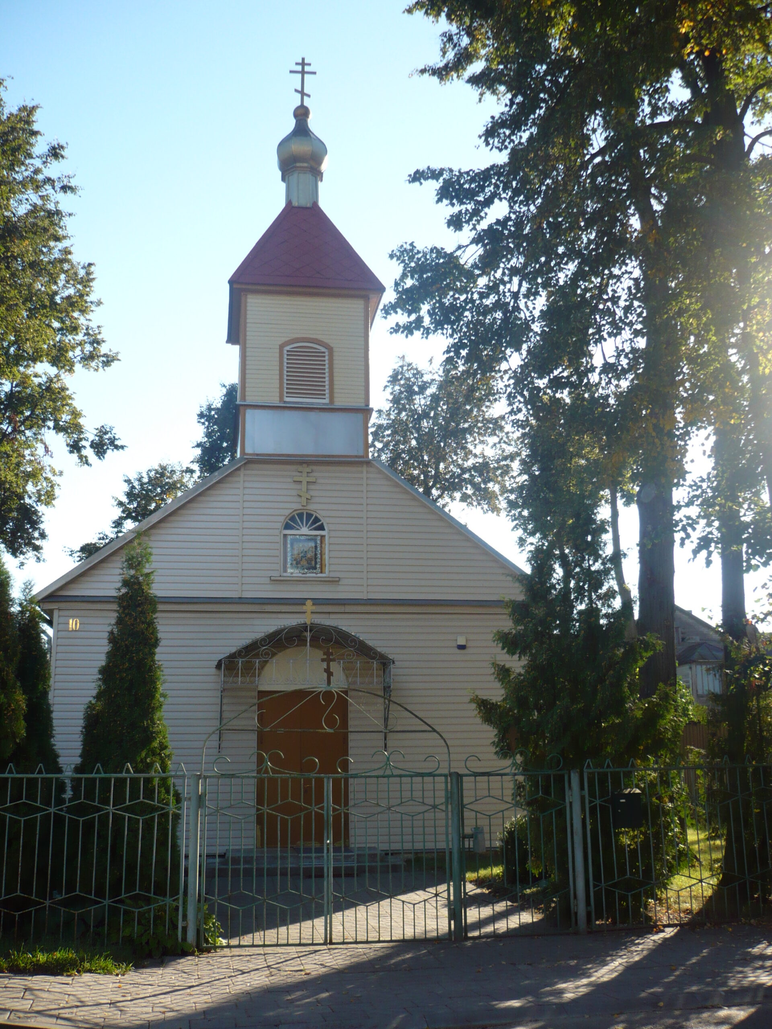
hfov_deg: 40.7
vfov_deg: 52.6
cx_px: 386
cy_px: 514
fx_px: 1041
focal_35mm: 35
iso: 100
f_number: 2.8
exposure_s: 1/500
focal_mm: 5.8
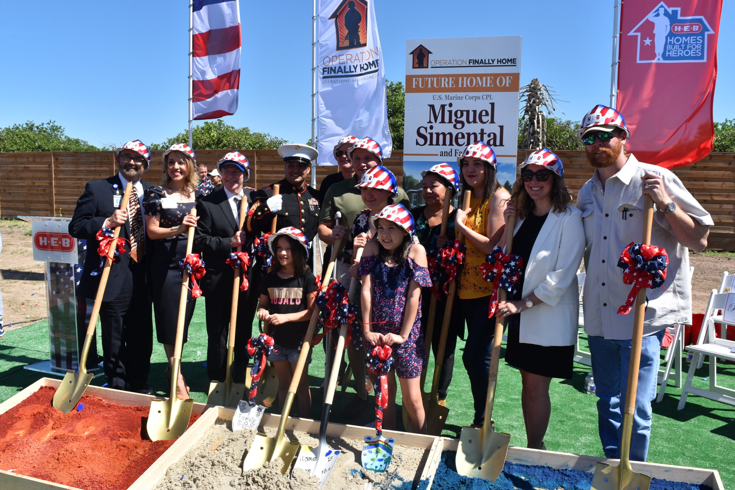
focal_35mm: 28
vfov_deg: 46.4
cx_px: 374
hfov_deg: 65.5
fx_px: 572
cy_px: 240
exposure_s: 1/400
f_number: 10
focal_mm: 18
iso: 200
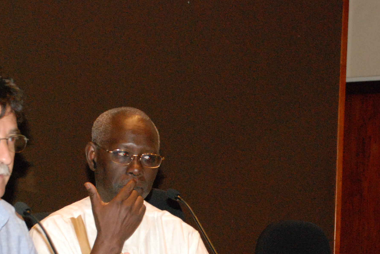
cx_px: 222
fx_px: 1384
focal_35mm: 131
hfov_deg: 15.6
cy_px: 205
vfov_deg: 10.5
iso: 1250
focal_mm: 40
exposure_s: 1/60
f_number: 4.5
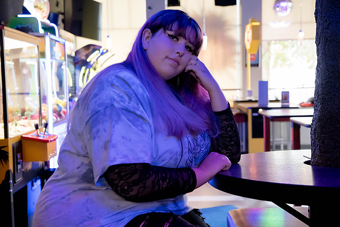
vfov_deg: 25.1
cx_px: 170
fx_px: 510
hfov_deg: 36.9
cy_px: 114
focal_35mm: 54
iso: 12800
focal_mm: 54
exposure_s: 1/160
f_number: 5
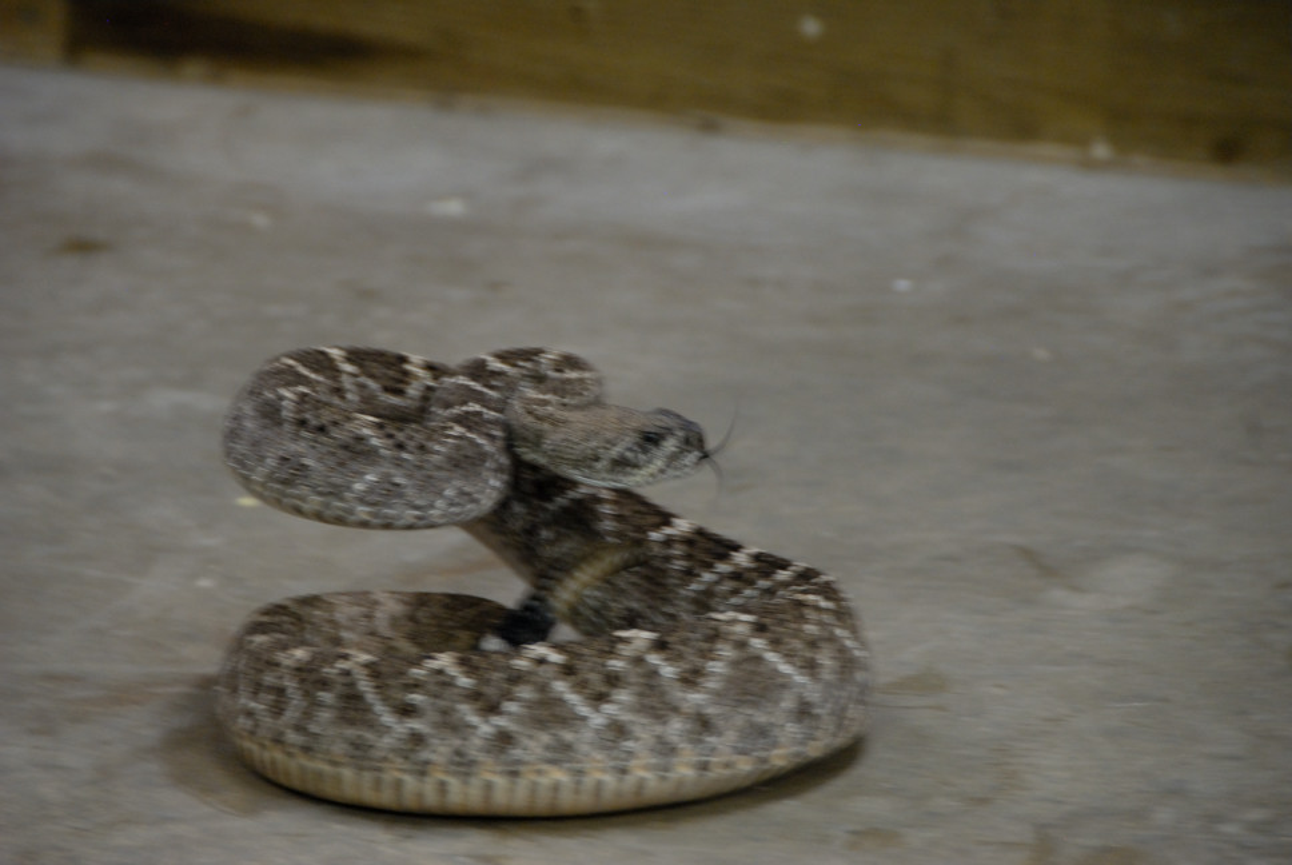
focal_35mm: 300
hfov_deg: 6.9
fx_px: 10780
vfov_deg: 4.6
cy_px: 432
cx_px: 646
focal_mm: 200
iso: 800
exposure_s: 1/15
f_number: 5.6
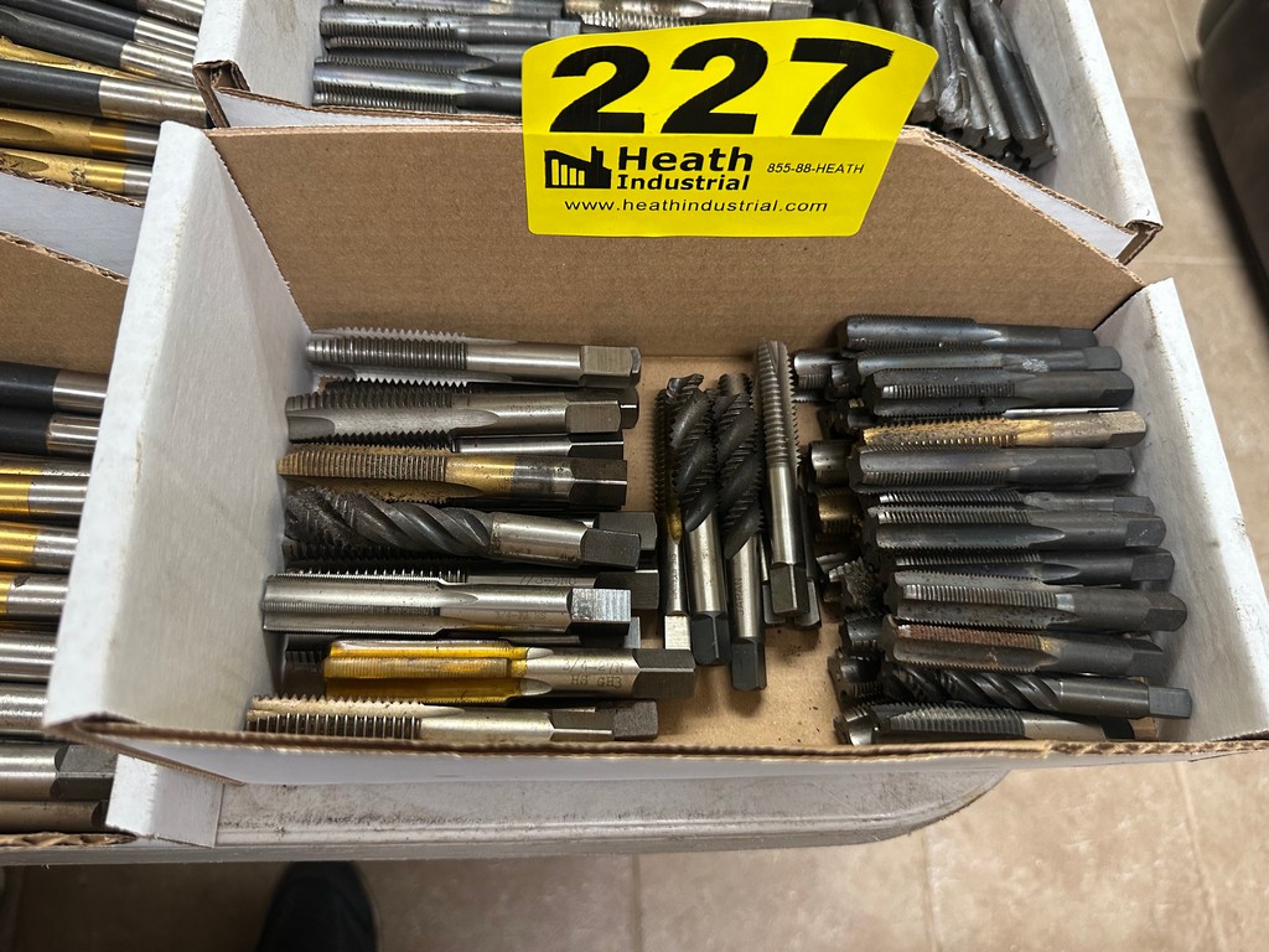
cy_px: 476
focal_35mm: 24
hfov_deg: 71.6
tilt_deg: -66.4
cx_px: 634
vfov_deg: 56.8
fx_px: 880
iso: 250
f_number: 1.78
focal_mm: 6.86
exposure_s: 1/53
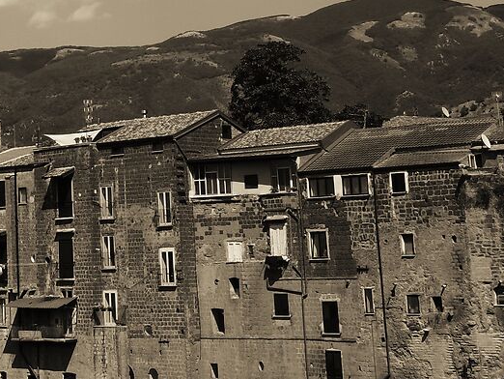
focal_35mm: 106
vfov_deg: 13.6
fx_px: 1544
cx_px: -76
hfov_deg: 17.8
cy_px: -78
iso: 100
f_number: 13
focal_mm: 16
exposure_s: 1/180
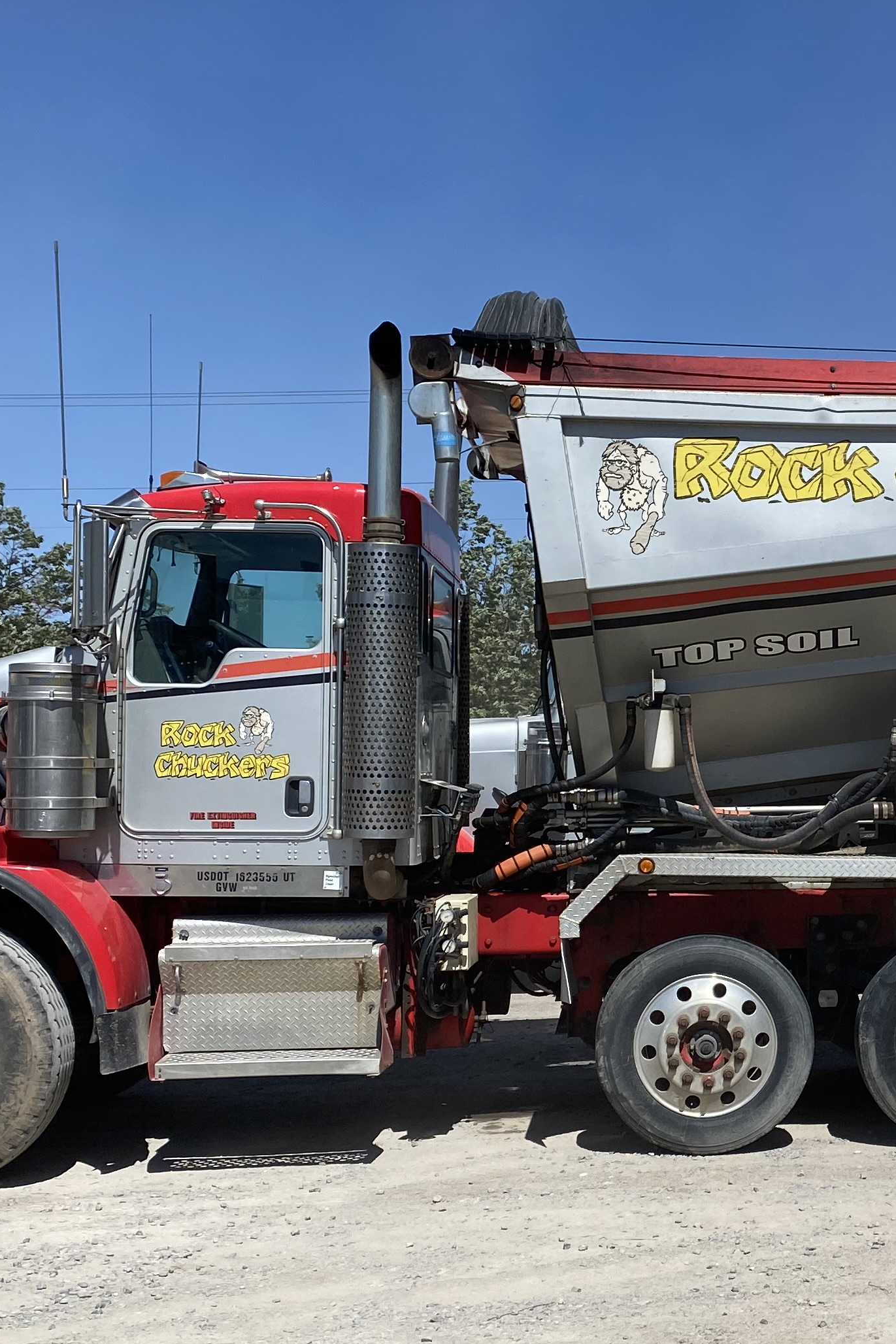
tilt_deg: +1.8
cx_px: 908
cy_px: 756
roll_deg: +0.0
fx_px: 1979
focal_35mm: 53
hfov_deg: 24.3
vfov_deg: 37.5
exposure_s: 1/4274
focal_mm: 4.25
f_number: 1.8
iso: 32
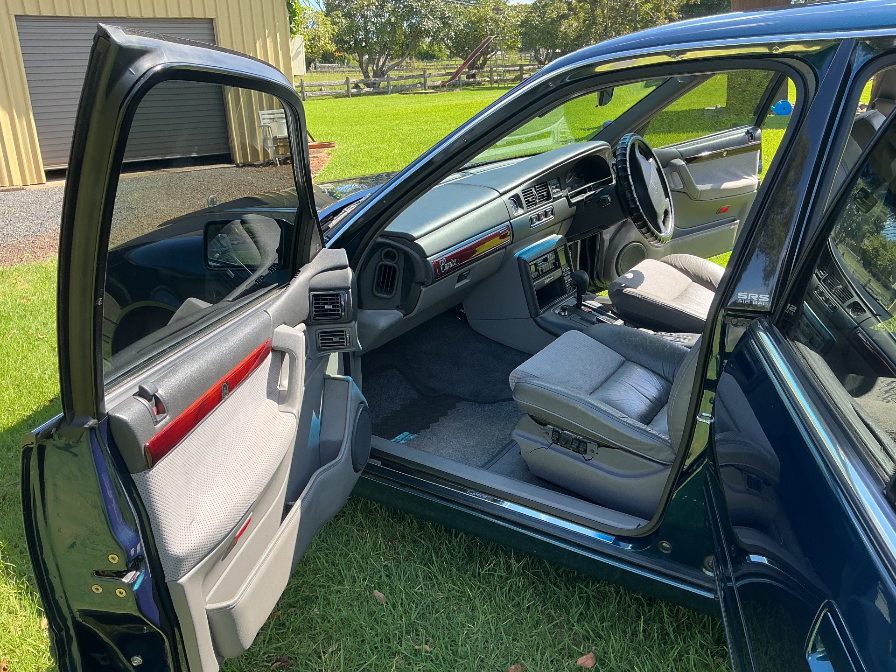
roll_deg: +2.6
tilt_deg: -19.7
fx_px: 751
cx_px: 448
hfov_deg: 61.7
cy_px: 336
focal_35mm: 29
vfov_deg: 48.2
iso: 25
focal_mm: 3
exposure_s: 1/314
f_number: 1.8
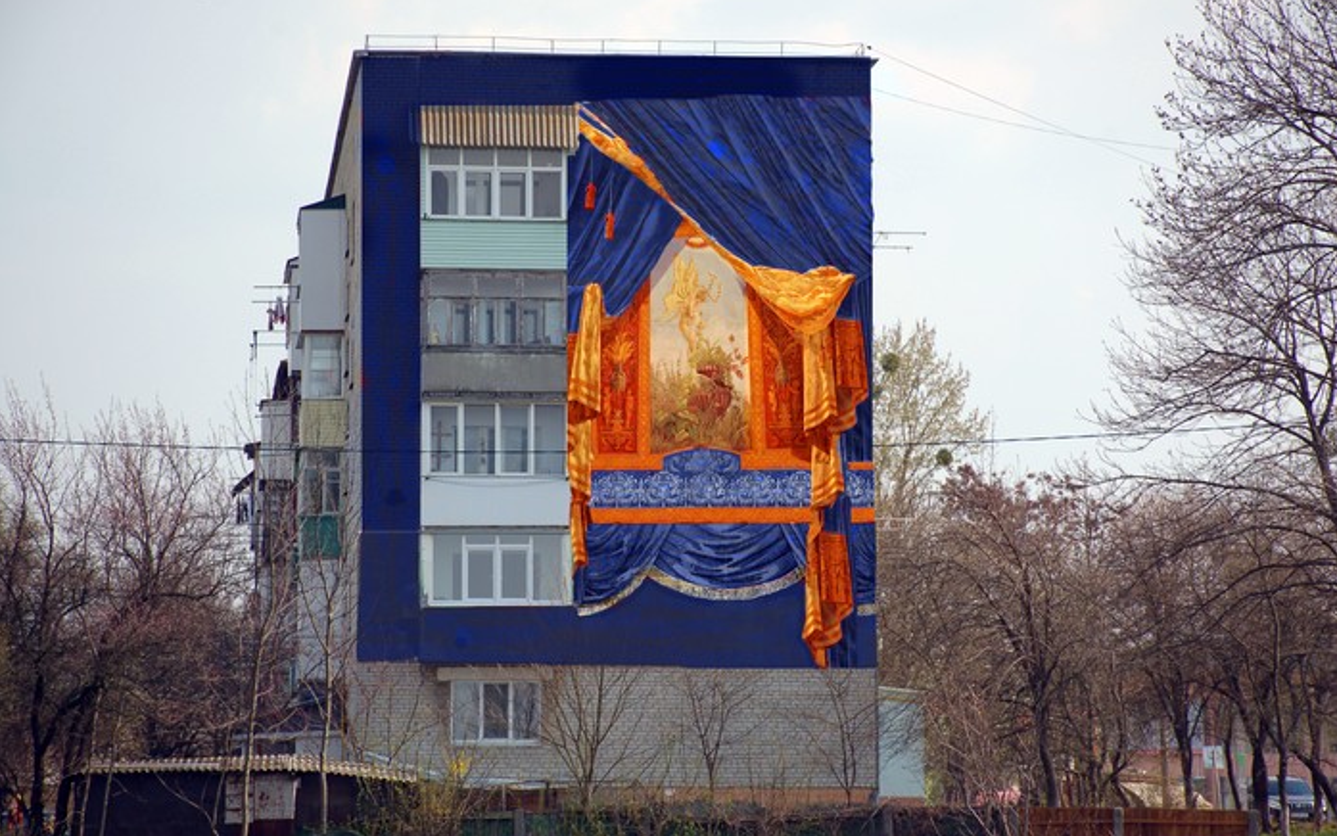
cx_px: 668
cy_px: 425
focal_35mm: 138
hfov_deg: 15.1
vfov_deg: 9.5
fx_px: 5030
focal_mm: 90
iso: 200
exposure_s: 1/500
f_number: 8
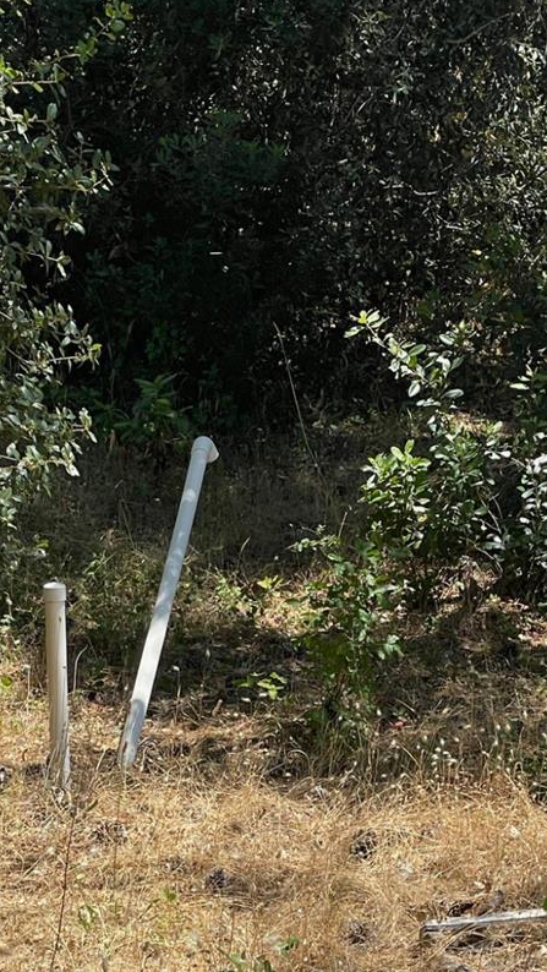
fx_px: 2757
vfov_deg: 19.6
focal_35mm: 107
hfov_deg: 11.3
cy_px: 905
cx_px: 293
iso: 25
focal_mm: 6
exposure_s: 1/551
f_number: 2
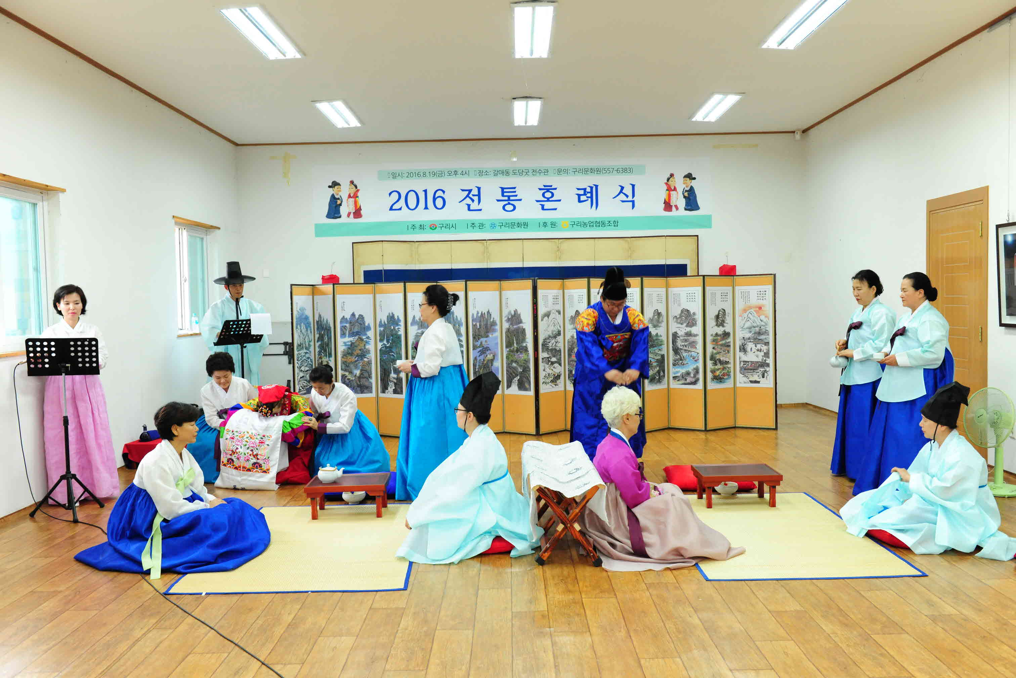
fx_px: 903
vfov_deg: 41.1
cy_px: 339
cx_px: 508
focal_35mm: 32
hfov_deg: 58.7
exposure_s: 1/60
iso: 1600
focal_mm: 32
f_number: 5.6
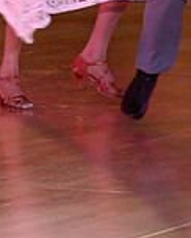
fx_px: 3399
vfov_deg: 4.0
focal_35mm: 482
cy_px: -157
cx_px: 160
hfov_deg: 3.2
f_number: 5
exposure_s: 1/200
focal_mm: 135
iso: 2000
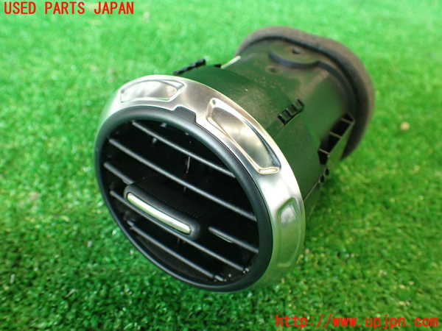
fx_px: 409
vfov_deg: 44.2
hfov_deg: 56.8
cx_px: 221
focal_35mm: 32
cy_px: 166
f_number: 2.4
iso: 400
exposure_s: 1/30
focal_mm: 5.79
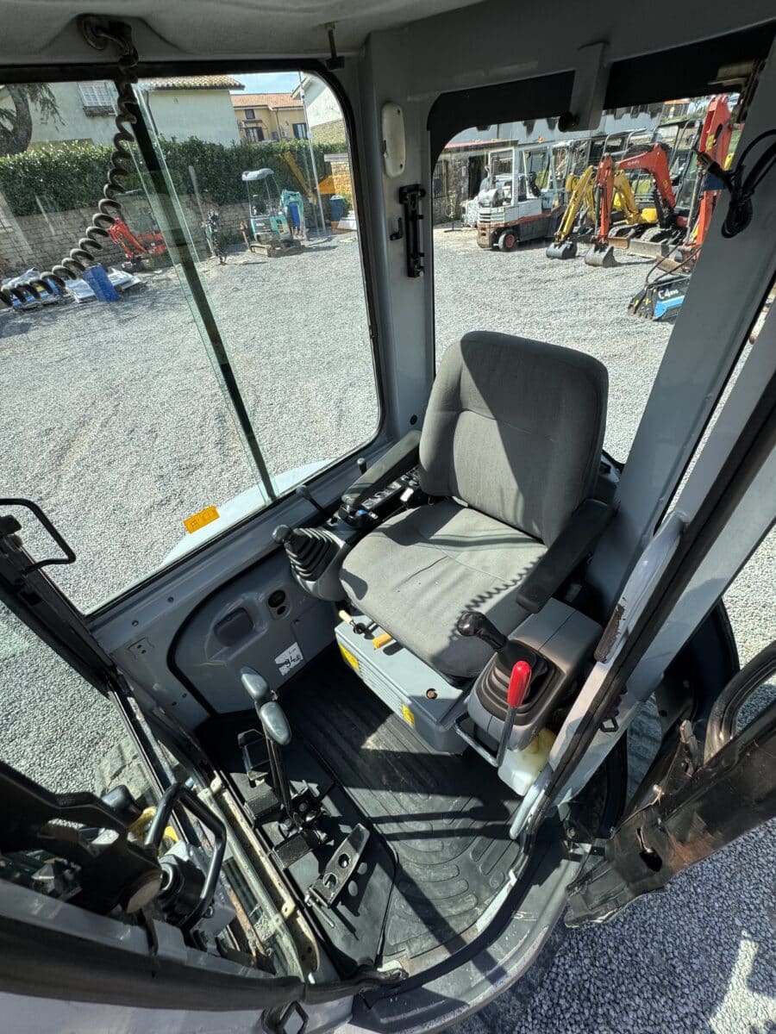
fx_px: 418
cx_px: 388
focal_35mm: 14
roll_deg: +7.6
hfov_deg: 85.7
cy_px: 517
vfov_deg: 102.1
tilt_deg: -38.4
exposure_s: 1/631
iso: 40
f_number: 2.2
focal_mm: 2.22
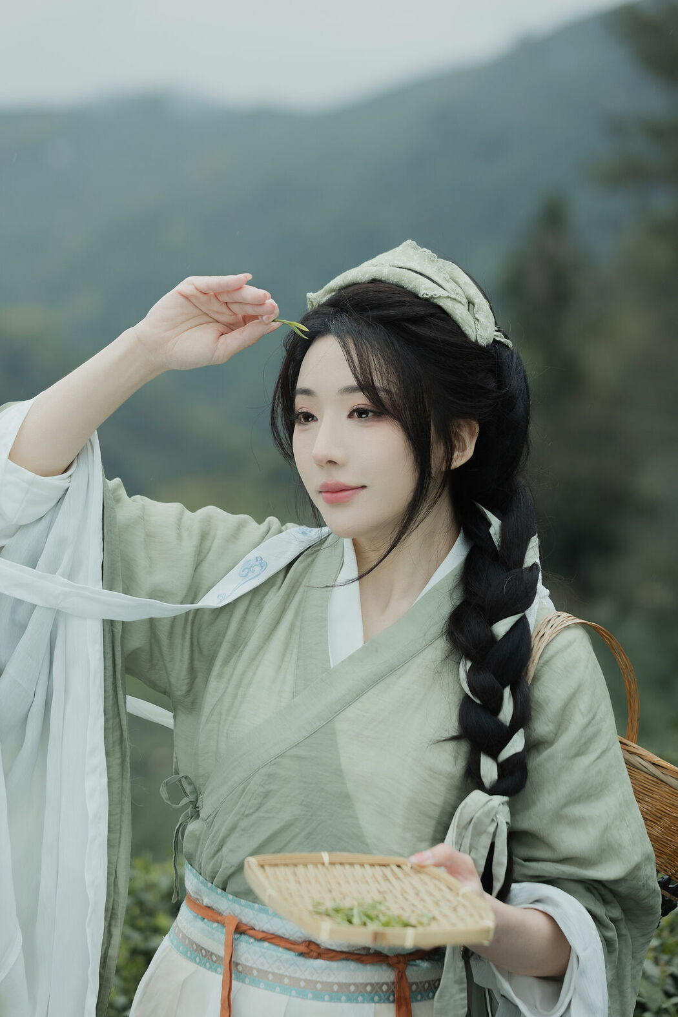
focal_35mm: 105
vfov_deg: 19.5
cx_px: 339
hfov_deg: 13.0
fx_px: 2966
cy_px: 508
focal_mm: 105
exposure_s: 1/640
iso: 250
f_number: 4
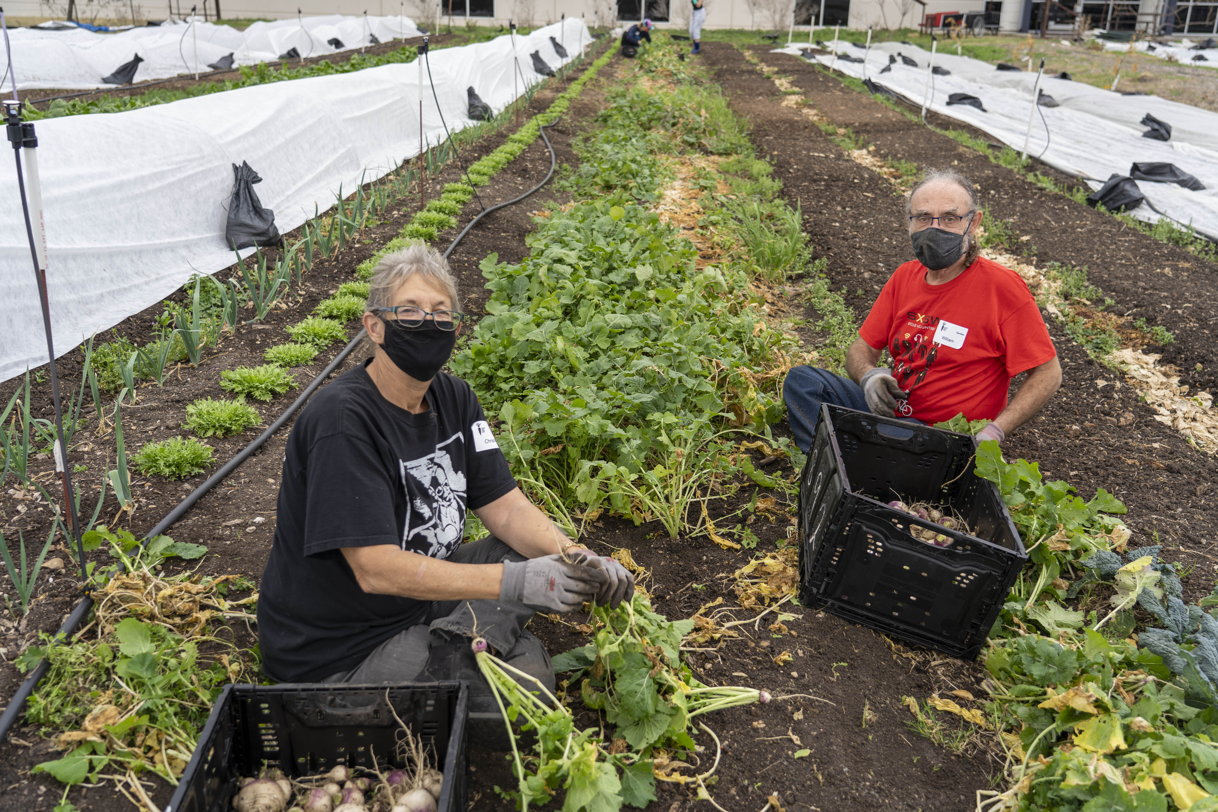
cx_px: 609
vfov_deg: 41.1
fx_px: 1083
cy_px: 406
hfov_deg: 58.7
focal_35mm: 32
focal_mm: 32
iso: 64
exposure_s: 1/160
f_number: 4
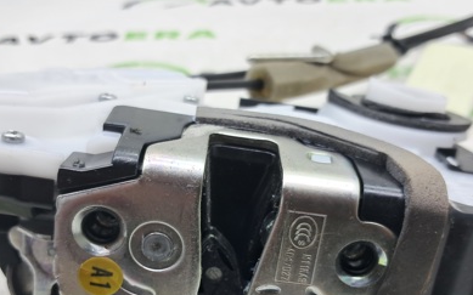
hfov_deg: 42.7
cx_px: 241
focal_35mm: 47
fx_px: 606
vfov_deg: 26.9
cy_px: 232
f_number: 1.8
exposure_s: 1/50
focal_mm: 4
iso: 50
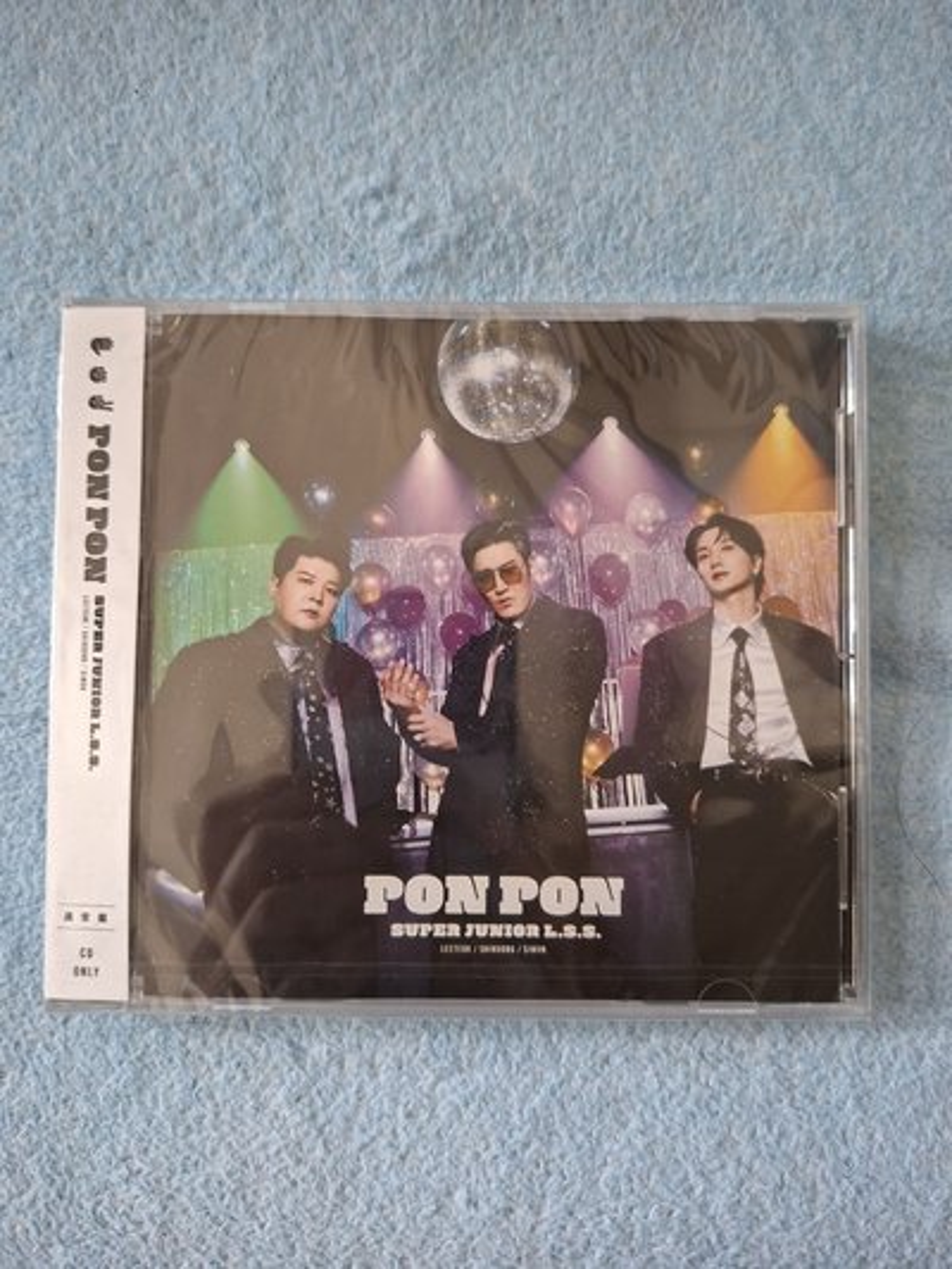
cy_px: 634
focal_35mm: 23
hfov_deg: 58.9
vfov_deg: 73.9
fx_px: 843
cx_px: 476
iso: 320
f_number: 1.8
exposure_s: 1/30
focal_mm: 5.54
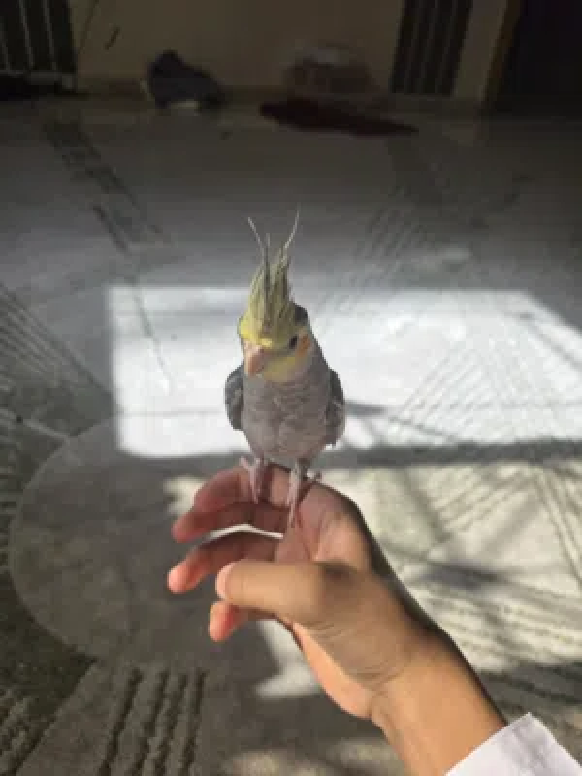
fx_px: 516
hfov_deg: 58.9
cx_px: 291
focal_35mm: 23
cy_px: 388
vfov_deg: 73.9
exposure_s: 1/180
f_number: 1.7
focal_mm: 6.3
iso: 12
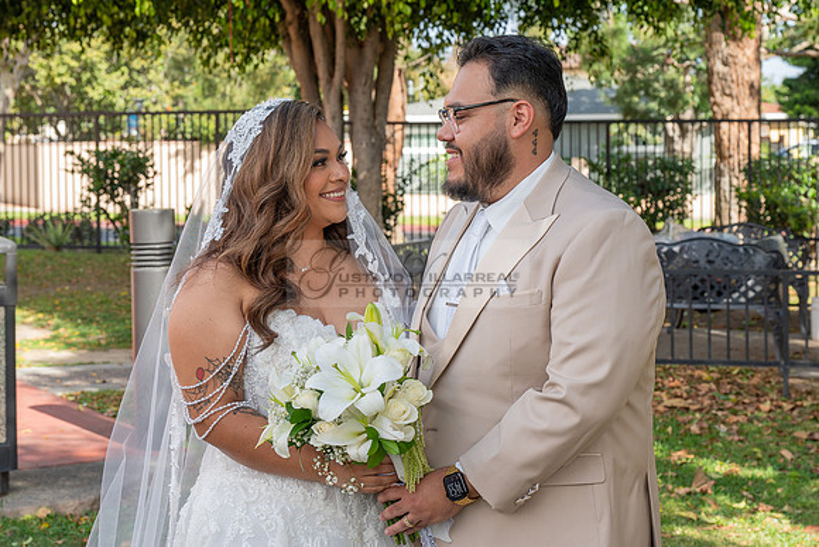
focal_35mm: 76
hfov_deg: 26.5
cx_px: 428
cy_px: 181
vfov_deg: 17.8
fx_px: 1737
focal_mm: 57
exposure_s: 1/160
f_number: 7.1
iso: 200
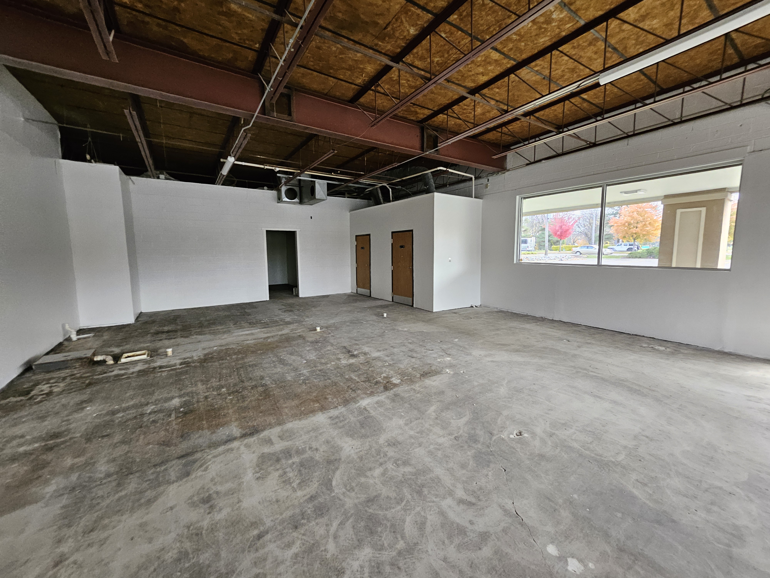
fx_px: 289
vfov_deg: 89.9
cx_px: 385
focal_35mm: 13
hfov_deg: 106.2
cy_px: 289
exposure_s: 1/60
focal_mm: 1.74
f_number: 2.2
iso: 250
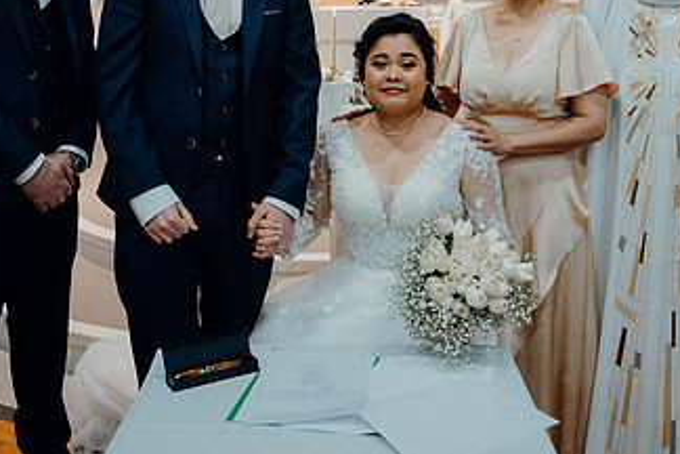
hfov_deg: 45.4
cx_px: 340
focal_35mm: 43
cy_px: 121
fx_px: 812
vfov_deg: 30.7
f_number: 3.5
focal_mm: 24
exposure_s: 1/160
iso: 2000
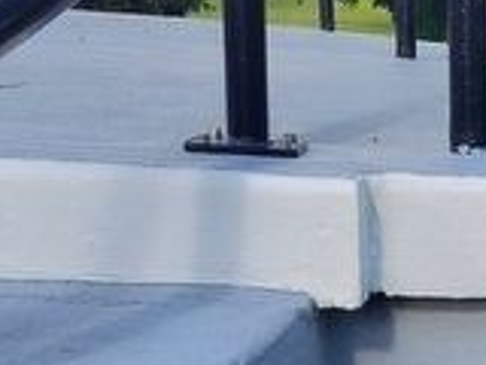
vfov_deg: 12.1
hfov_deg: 15.8
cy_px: 584
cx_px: 726
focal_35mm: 115
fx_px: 1615
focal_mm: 5.56
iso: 100
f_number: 1.8
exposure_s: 1/393
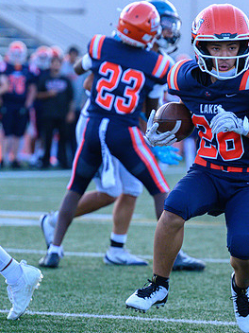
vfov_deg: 6.6
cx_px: 218
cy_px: 205
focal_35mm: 299
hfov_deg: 5.0
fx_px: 2868
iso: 3600
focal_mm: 160
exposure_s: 1/1600
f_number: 4
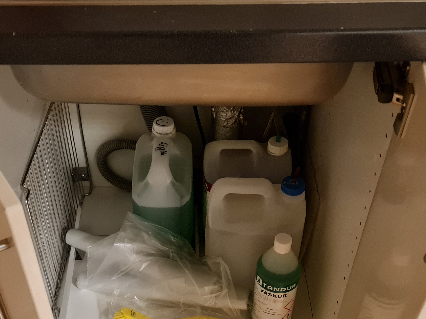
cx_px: 177
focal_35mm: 48
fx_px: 591
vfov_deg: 29.4
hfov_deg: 39.5
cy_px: 270
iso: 640
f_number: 1.8
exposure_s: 1/33
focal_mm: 5.4
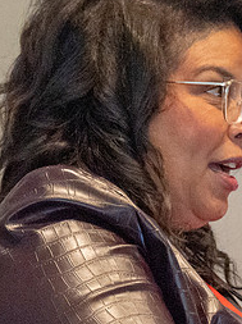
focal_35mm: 645
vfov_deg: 3.1
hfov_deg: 2.3
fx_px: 6028
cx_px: 224
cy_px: 179
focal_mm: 195
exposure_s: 1/125
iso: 12800
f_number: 7.1
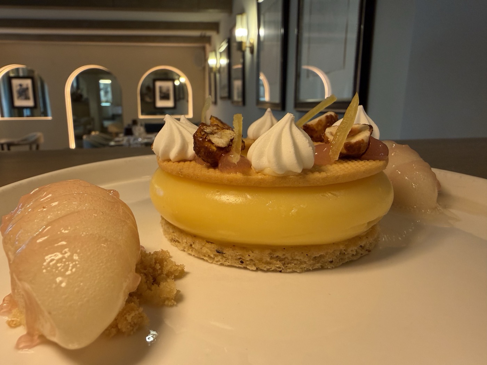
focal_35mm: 24
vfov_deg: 56.8
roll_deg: +0.3
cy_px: 182
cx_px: 244
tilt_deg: -12.4
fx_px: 338
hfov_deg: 71.6
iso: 160
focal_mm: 2.22
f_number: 2.2
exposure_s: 1/72
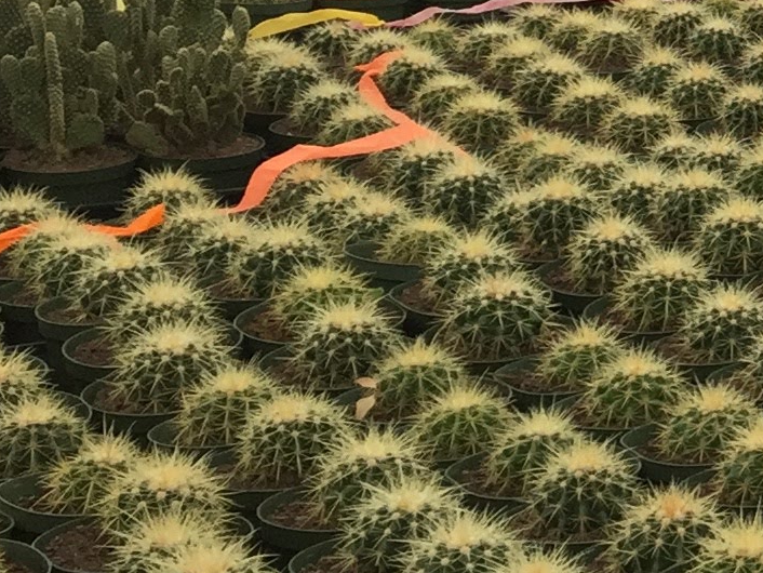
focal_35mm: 134
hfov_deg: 12.6
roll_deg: -0.8
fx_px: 2955
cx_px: 1622
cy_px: -136
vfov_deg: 10.9
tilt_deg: -7.7
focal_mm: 4.15
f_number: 2.2
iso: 32
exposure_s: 1/60
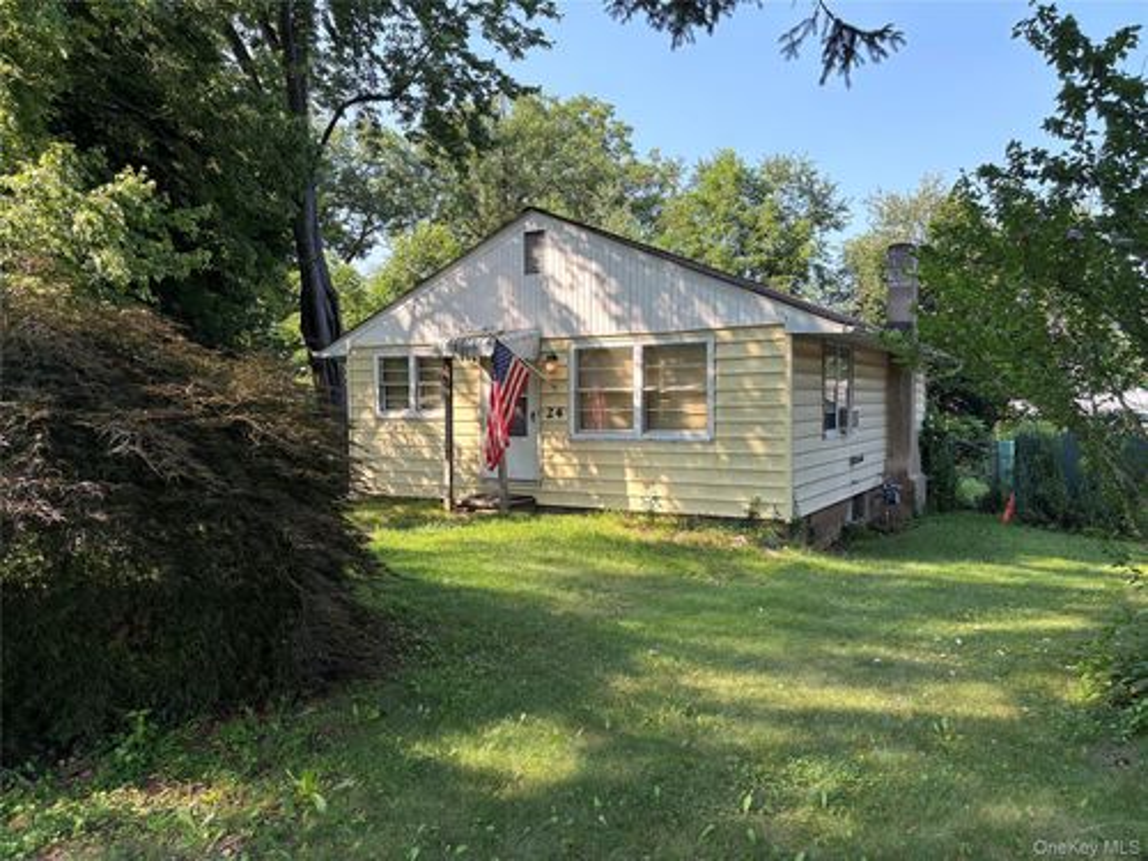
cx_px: 574
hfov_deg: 67.3
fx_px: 862
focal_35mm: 26
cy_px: 430
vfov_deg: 53.1
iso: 64
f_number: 1.6
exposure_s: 1/716
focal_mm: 5.96
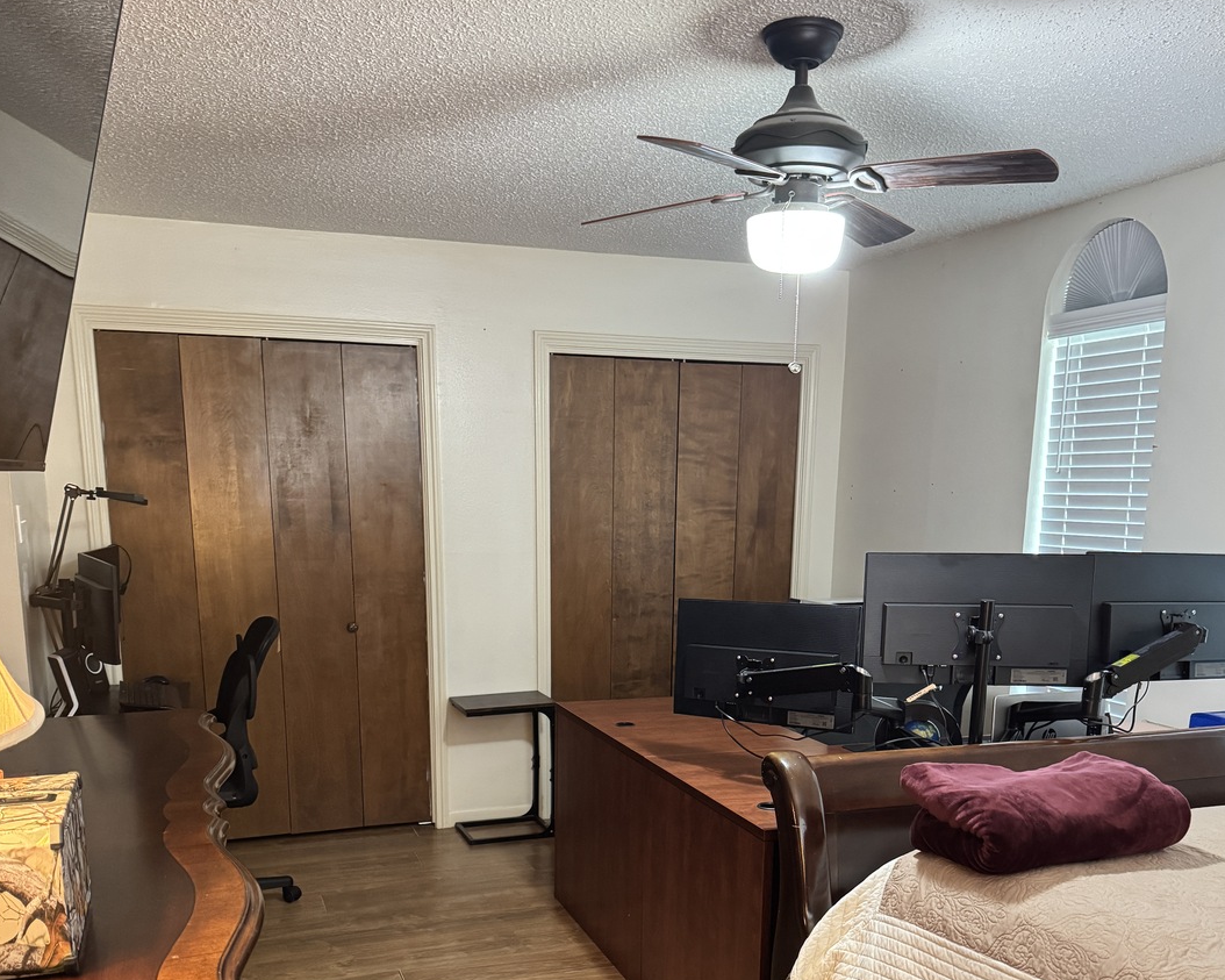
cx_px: 617
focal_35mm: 32
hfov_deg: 55.7
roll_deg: -0.3
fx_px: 1160
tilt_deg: -12.4
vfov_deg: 44.5
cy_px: 715
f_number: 1.78
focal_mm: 6.76
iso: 800
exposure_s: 1/60
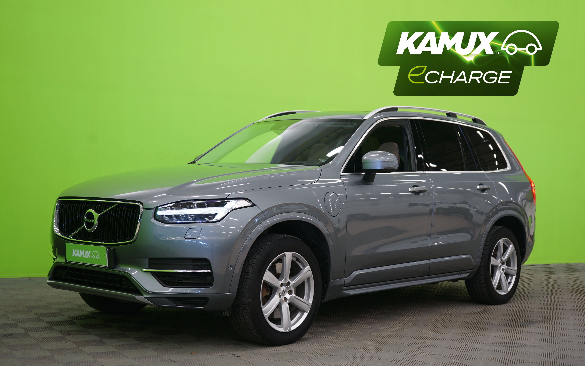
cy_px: 195
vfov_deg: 26.3
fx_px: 781
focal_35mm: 49
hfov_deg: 41.1
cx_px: 293
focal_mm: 48
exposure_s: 1/8
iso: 400
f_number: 5
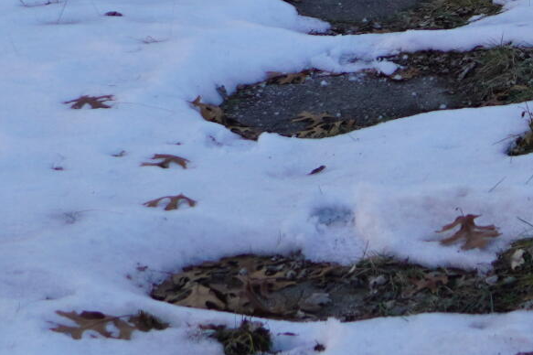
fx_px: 2057
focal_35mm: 139
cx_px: 419
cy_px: -352
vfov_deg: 9.3
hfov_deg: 14.7
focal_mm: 18
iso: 100
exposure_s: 1/100
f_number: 5
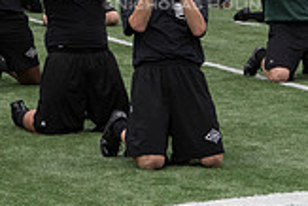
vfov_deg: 5.5
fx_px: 2132
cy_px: -80
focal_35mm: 249
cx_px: 181
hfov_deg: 8.3
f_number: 5.6
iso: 640
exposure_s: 1/2500
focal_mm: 70
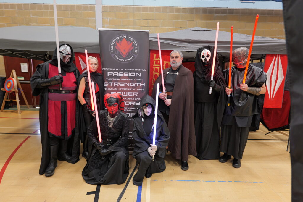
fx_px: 152
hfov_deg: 90.0
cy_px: 101
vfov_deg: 67.4
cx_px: 152
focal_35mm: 18
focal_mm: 18
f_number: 4.5
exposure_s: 1/30
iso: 1250
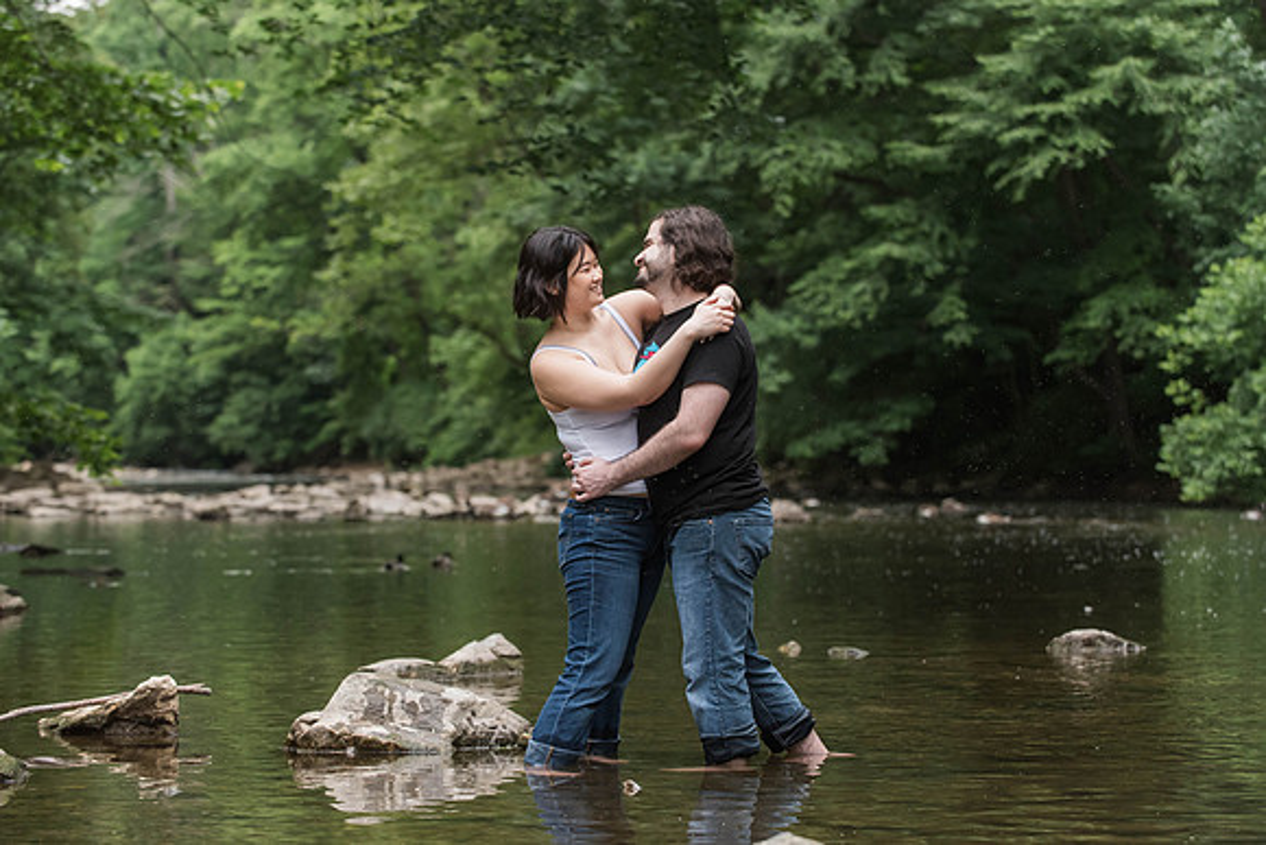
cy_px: 411
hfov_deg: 21.3
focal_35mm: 96
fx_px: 3361
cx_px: 635
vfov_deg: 14.3
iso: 1600
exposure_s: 1/320
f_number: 4
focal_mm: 90
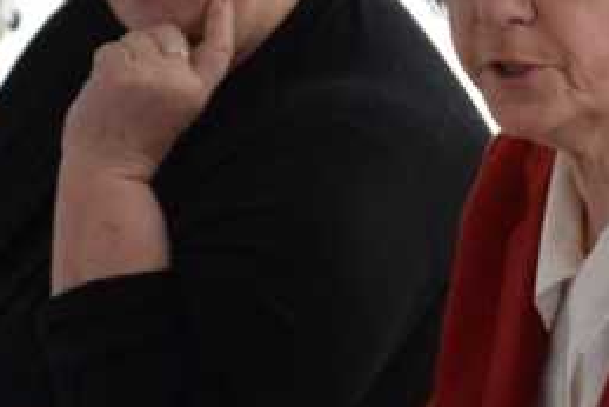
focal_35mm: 367
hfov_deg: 5.6
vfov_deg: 3.8
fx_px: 6212
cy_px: 247
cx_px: 952
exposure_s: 1/40
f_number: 5.3
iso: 800
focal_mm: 62
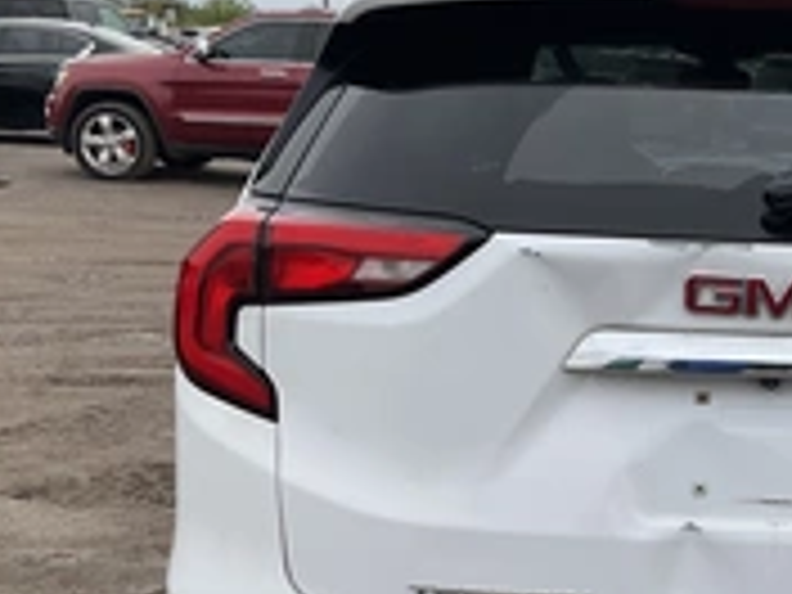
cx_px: 729
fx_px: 1510
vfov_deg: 22.2
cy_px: 360
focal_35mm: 66
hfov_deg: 28.2
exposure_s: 1/1984
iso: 25
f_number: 1.8
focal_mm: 3
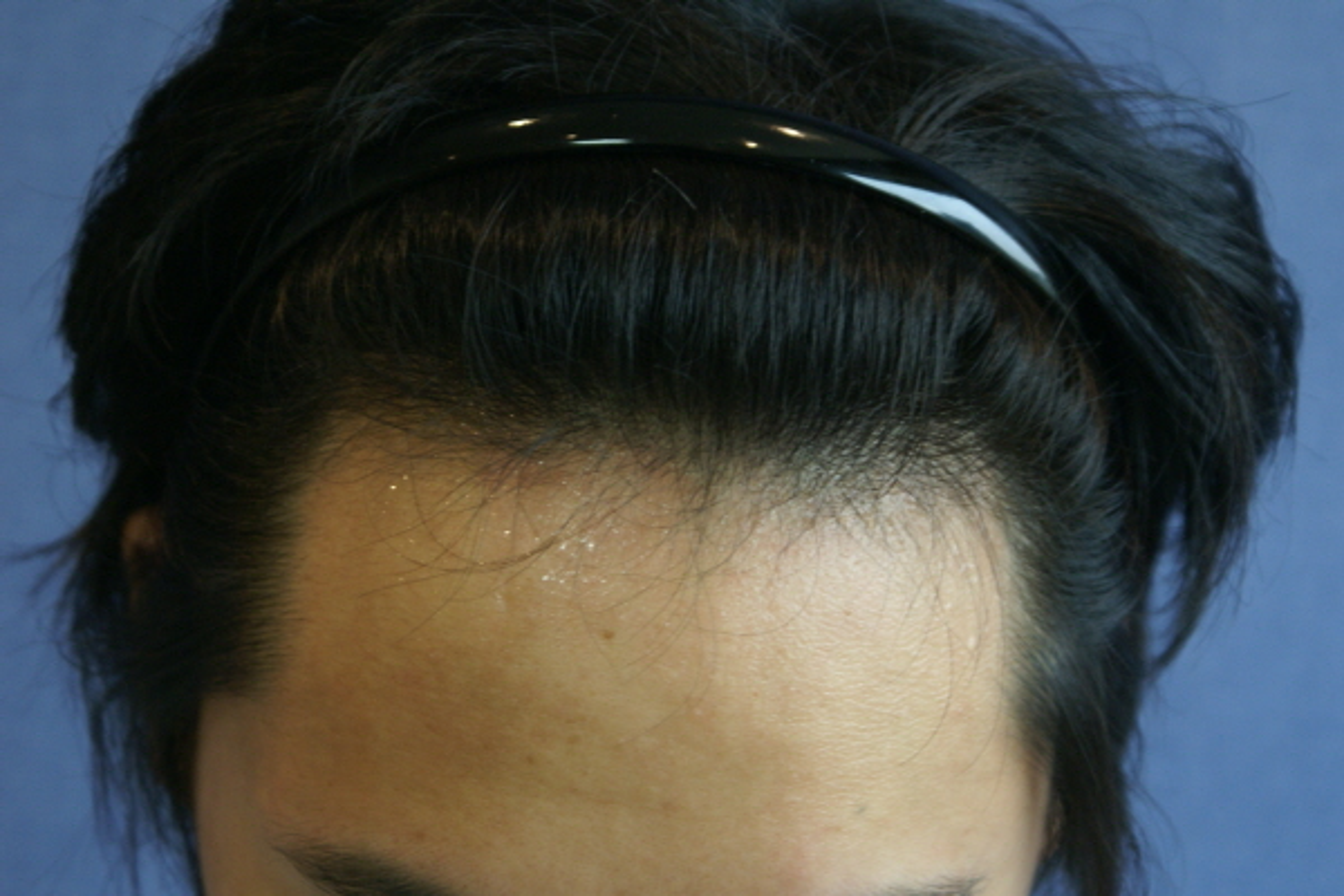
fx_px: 3920
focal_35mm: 105
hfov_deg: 19.5
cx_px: 672
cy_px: 448
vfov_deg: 13.0
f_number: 5.6
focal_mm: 70
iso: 400
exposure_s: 1/25
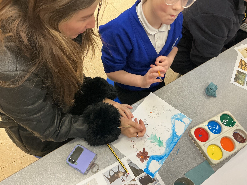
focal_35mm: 29
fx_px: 207
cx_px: 124
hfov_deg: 61.7
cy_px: 92
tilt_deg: -58.9
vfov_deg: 48.2
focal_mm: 3
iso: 80
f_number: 1.8
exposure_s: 1/50
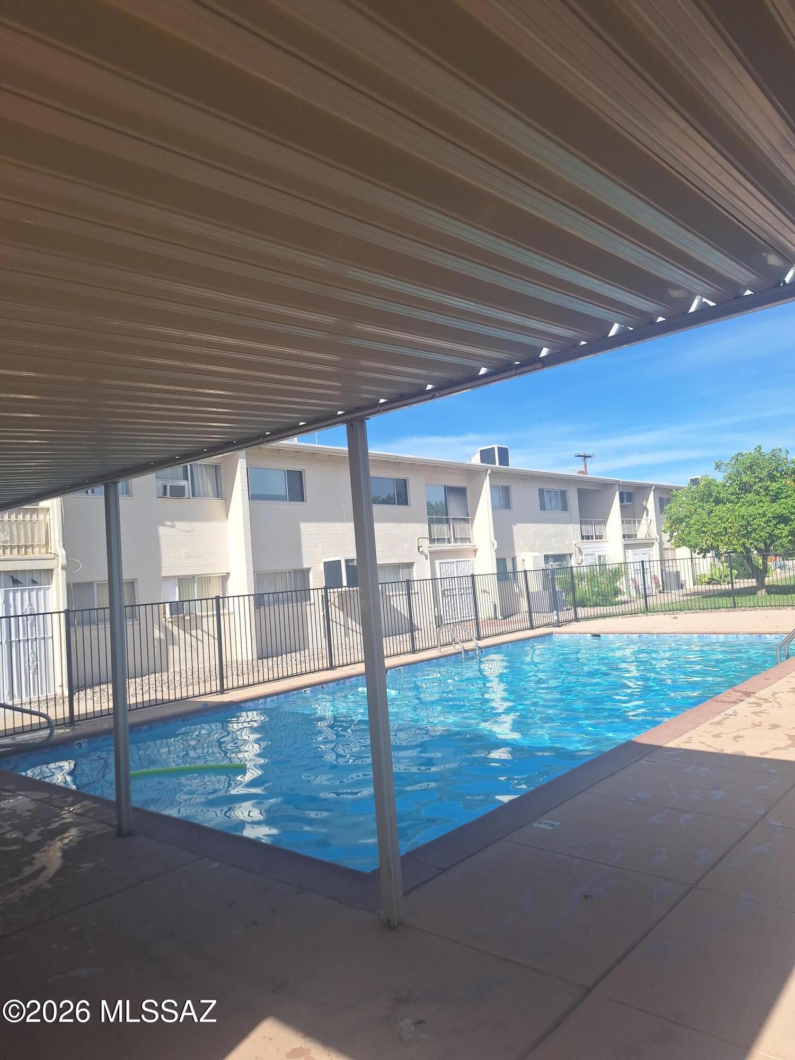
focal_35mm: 23
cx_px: 398
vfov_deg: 73.9
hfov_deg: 58.9
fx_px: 704
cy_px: 530
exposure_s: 1/2710
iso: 40
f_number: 1.8
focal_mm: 5.54
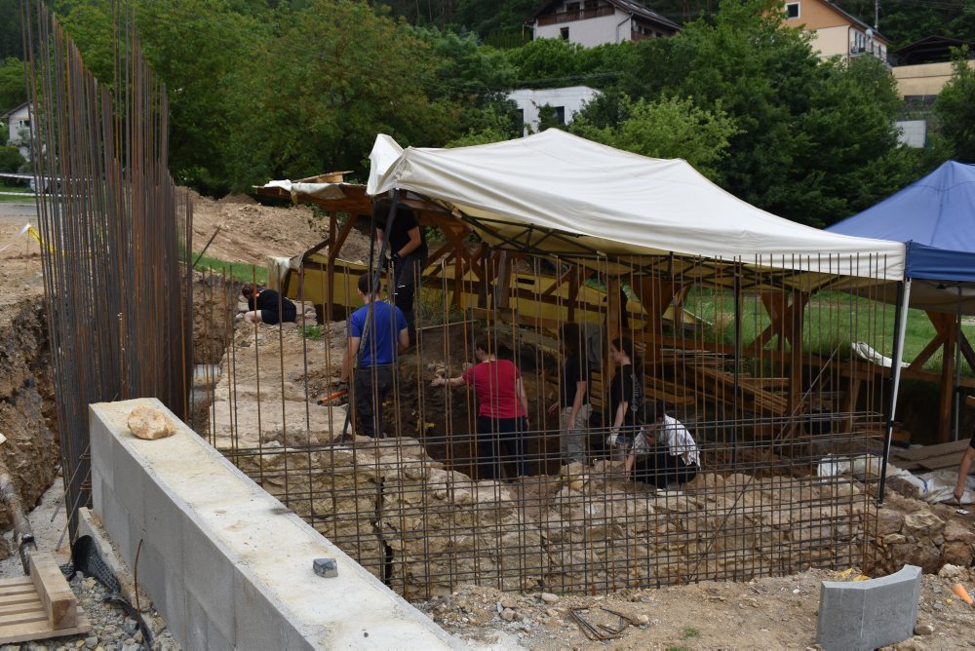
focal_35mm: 36
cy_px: 326
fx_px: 976
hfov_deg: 53.1
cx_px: 488
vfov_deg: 36.9
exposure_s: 1/200
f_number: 7.1
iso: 100
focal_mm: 24
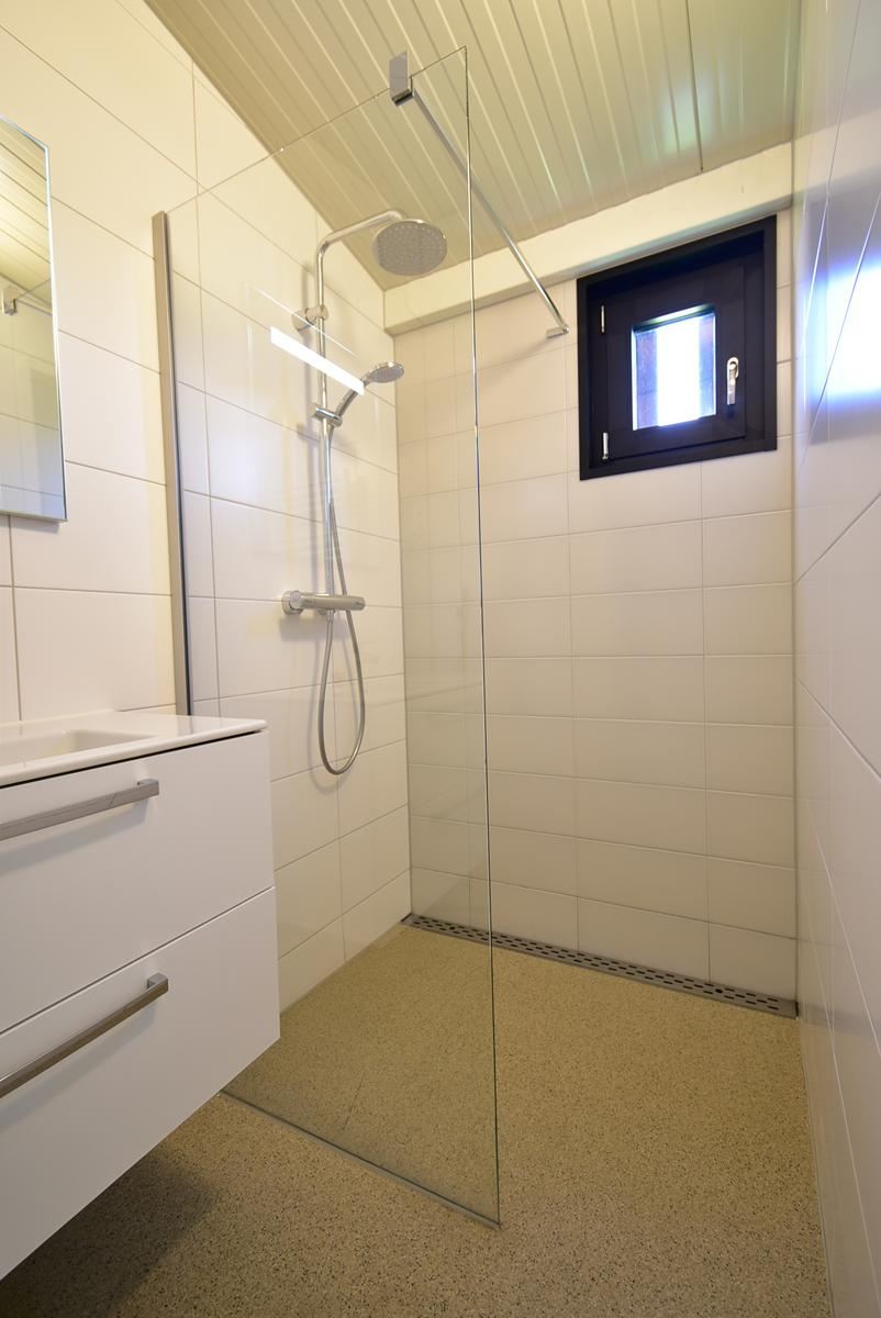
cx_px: 440
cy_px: 659
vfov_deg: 100.3
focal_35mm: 15
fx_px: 550
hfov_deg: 77.4
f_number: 4.5
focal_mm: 10
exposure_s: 1/3
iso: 100
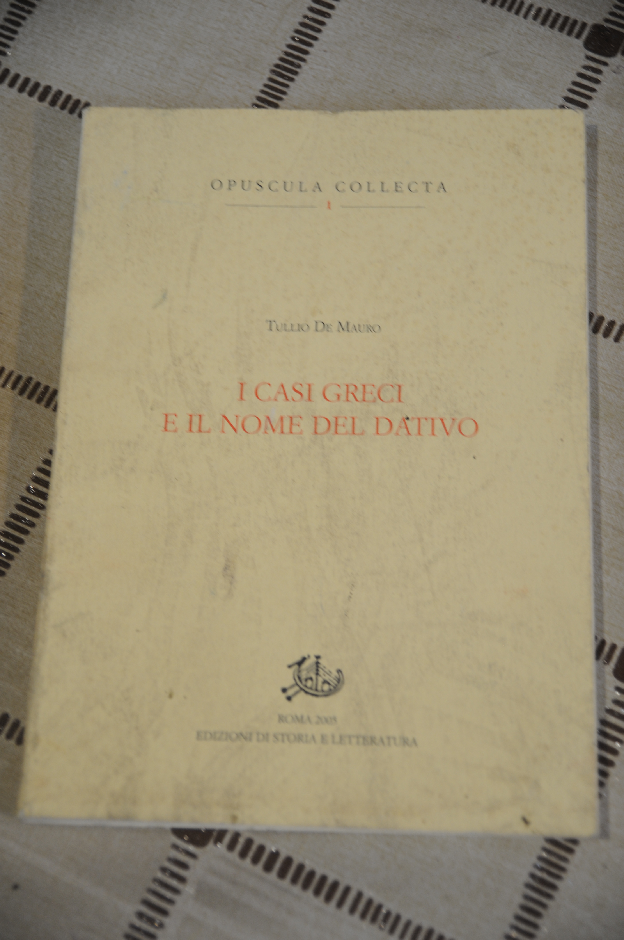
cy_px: 470
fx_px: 1564
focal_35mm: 60
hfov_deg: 22.6
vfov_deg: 33.4
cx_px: 312
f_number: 2.8
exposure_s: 1/30
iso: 200
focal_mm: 40
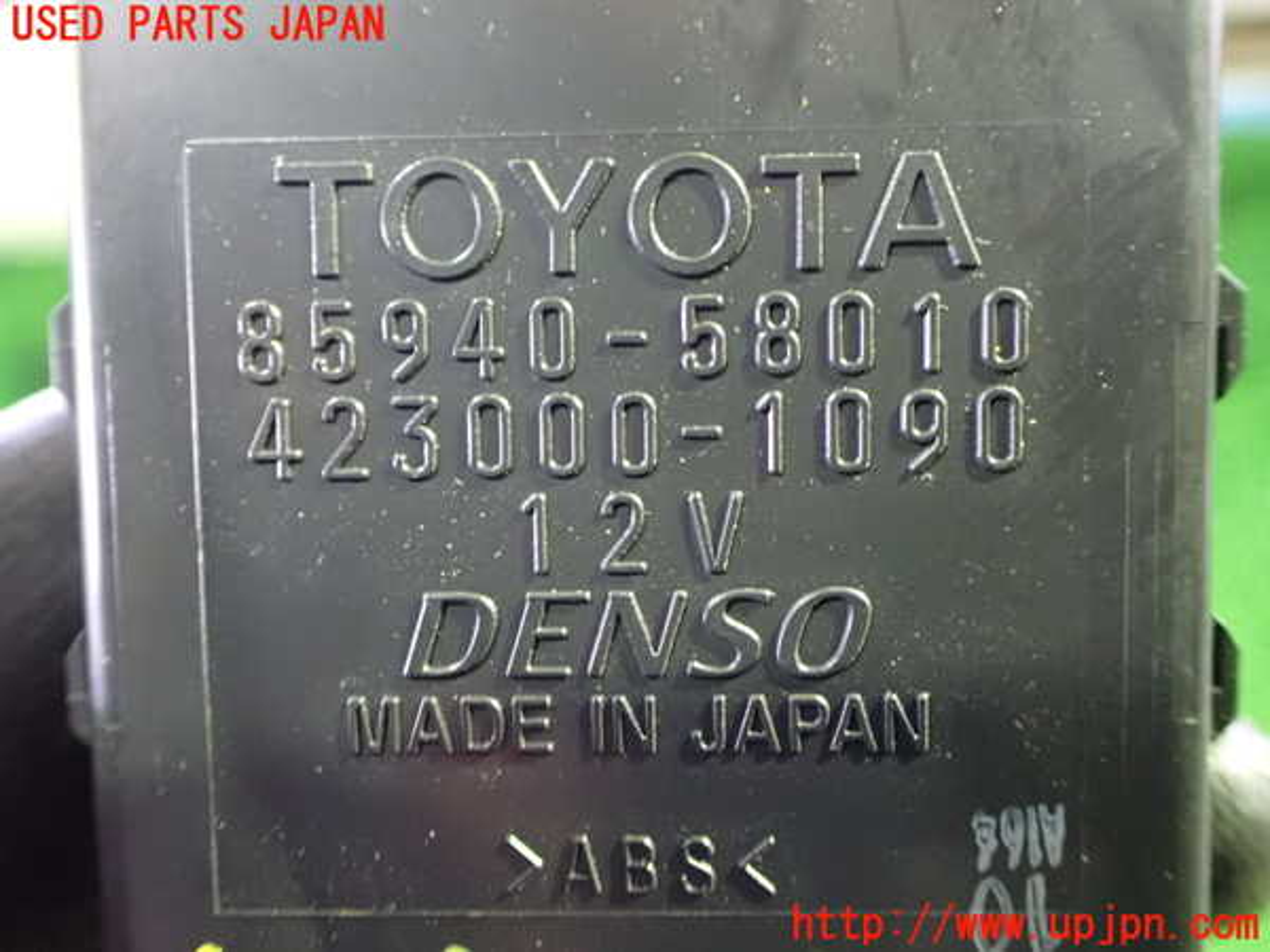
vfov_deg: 46.8
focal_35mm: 30
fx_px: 1101
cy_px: 476
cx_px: 635
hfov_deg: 60.0
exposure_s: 1/15
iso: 1600
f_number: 2.3
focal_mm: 5.4
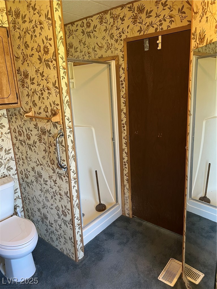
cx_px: 108
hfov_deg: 53.1
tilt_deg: -15.7
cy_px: 144
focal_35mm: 26
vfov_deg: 67.3
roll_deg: +3.1
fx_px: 217
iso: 160
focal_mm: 5.7
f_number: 1.5
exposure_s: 1/60
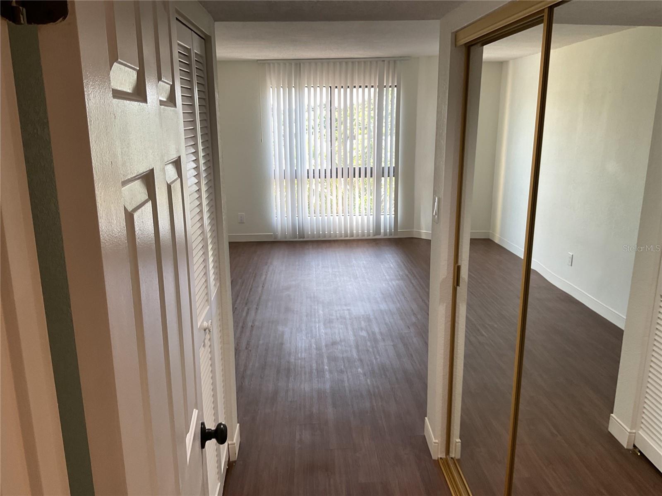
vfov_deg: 48.2
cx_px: 331
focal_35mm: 29
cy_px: 248
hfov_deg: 61.7
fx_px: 555
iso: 64
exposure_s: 1/60
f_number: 1.8
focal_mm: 3
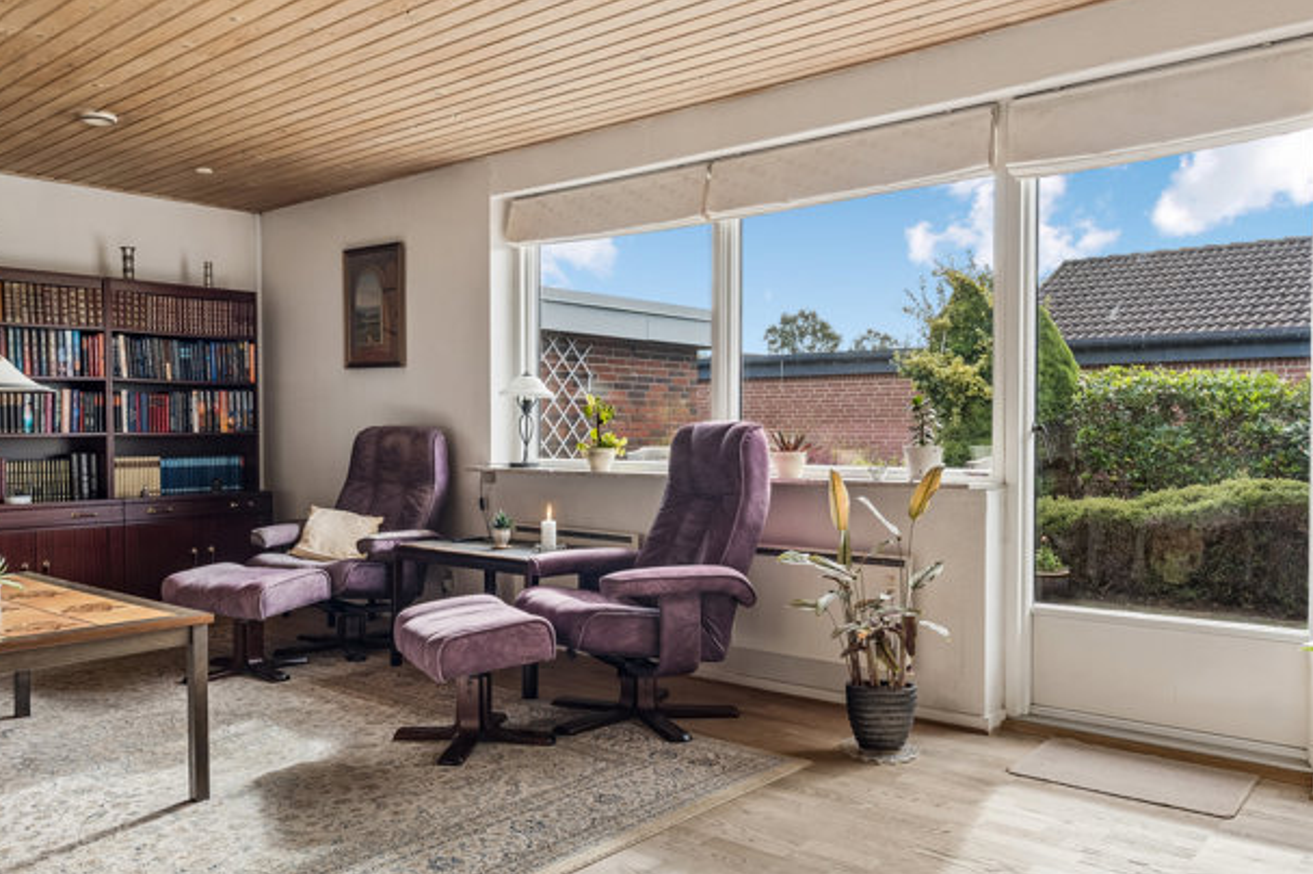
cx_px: 677
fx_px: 1057
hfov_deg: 63.7
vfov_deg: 44.9
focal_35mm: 29
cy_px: 466
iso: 200
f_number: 8
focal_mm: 22
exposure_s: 1/50
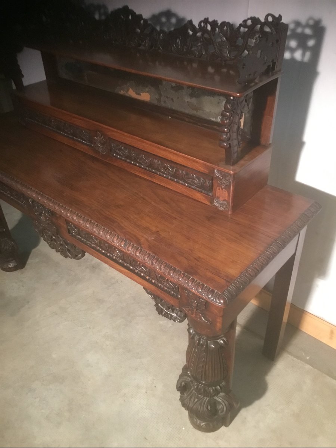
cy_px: 224
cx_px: 168
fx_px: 401
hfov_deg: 45.4
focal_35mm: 31
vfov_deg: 58.4
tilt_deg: -35.7
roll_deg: +0.8
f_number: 2.4
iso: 200
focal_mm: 3.3
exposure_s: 1/20
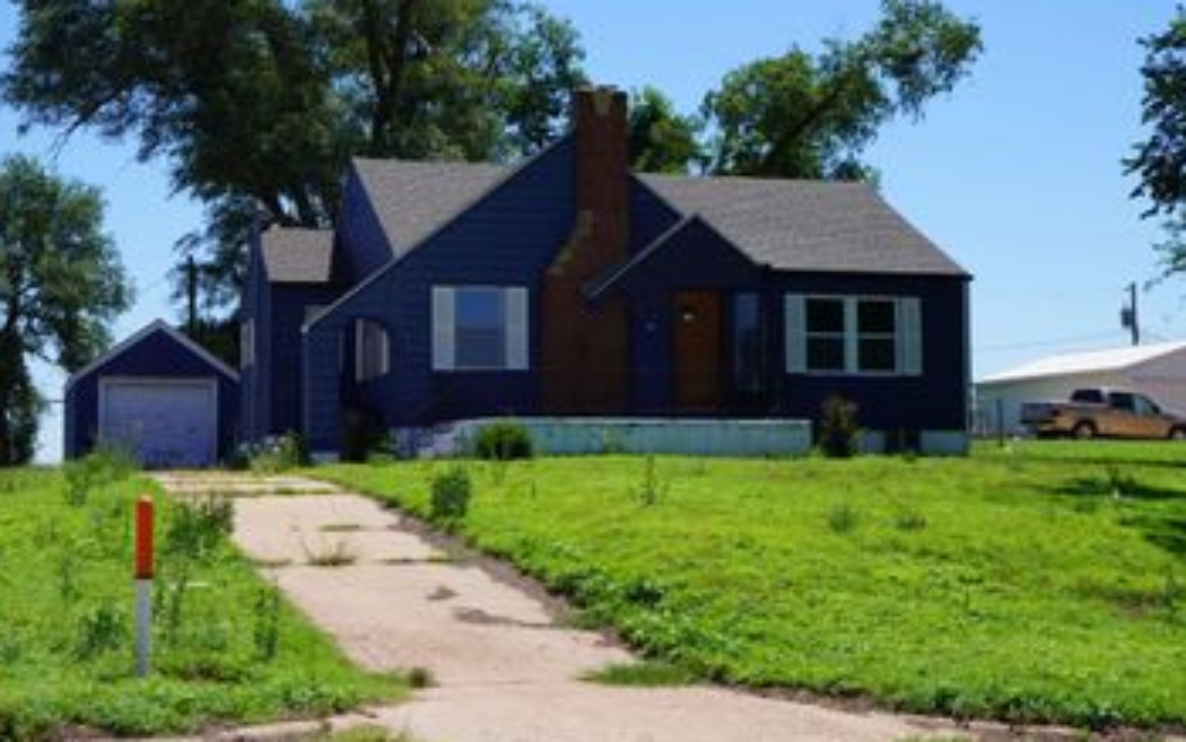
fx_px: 1649
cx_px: 529
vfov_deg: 25.4
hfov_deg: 39.5
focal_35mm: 51
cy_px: 341
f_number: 10
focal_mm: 35
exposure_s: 1/160
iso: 100
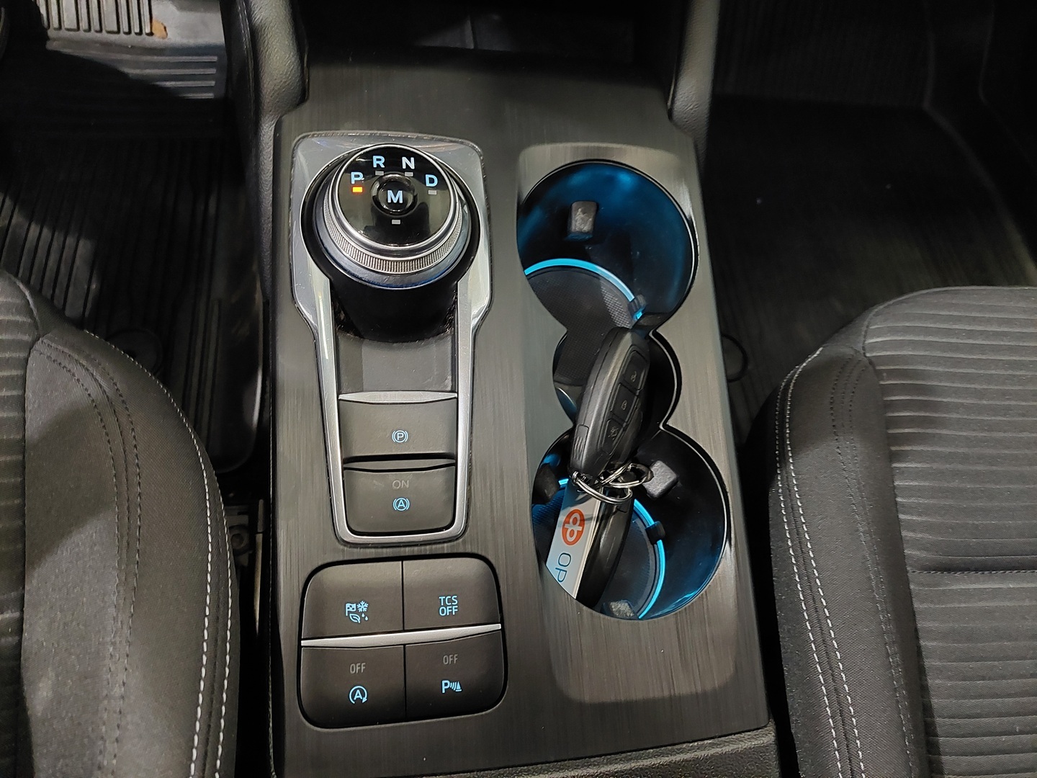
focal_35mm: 25
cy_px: 389
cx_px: 518
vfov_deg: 54.9
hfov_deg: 69.4
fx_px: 749
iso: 800
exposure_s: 1/25
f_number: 1.8
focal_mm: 5.23
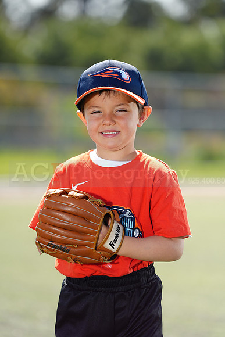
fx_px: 1874
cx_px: 112
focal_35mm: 200
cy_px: 168
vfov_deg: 10.3
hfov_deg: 6.9
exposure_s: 1/250
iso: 50
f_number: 4
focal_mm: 200
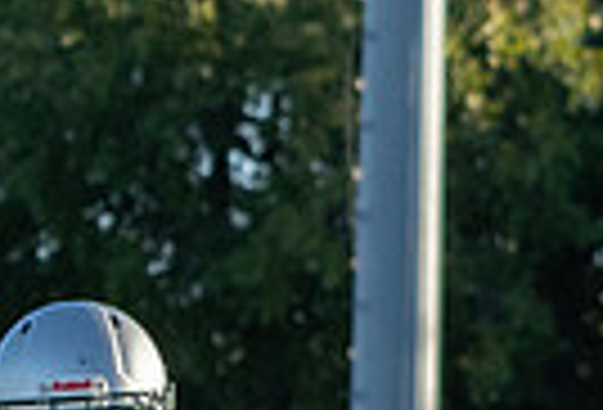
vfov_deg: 2.3
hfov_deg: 3.3
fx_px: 10225
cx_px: 1581
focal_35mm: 607
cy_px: 903
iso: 500
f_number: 5.6
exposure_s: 1/1250
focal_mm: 100
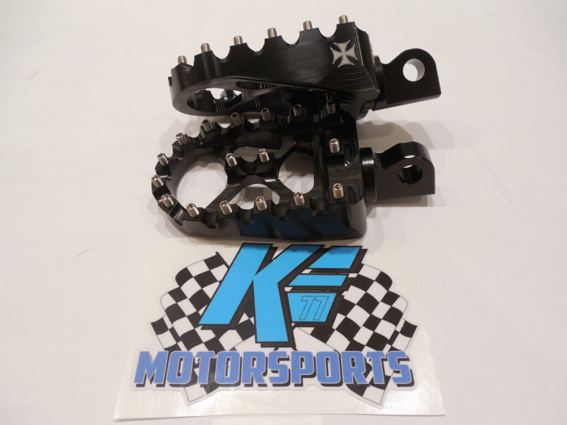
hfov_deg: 69.4
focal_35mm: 25
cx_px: 284
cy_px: 212
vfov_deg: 54.9
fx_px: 409
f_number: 3.3
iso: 280
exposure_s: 1/30
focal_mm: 4.5
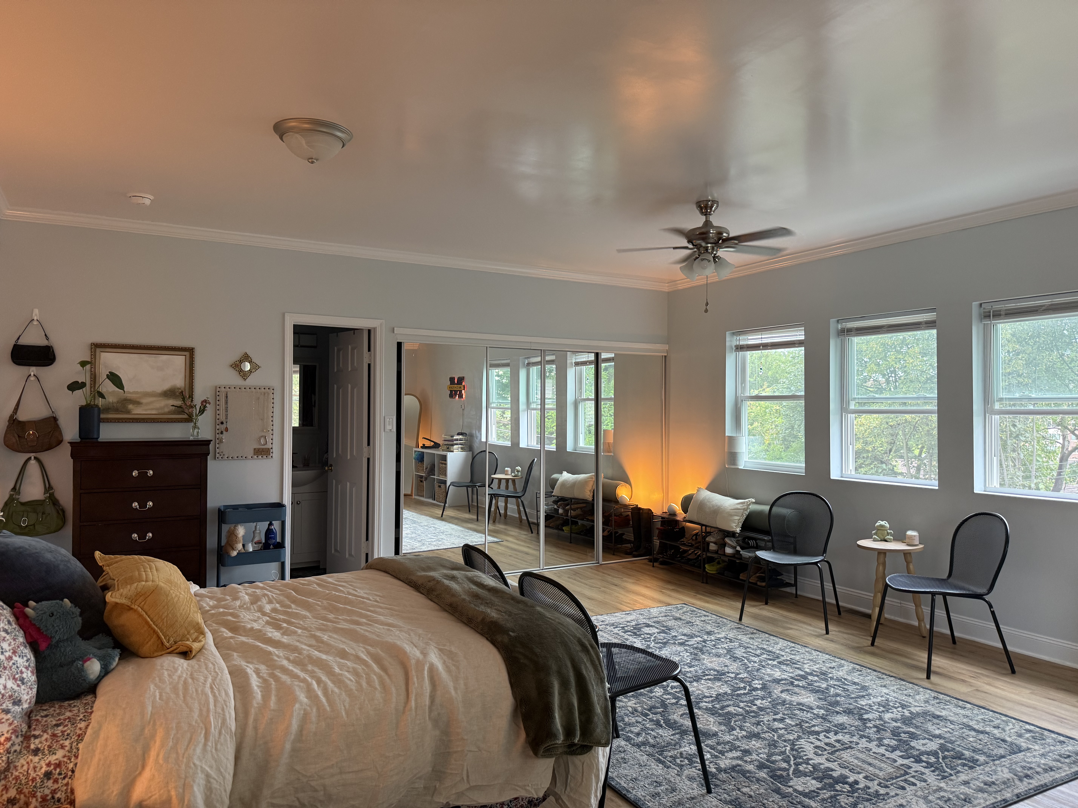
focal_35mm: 24
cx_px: 539
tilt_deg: +0.1
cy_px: 404
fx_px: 747
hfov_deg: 71.6
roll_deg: -0.4
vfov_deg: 56.8
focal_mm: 6.76
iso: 200
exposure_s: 1/60
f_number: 1.78
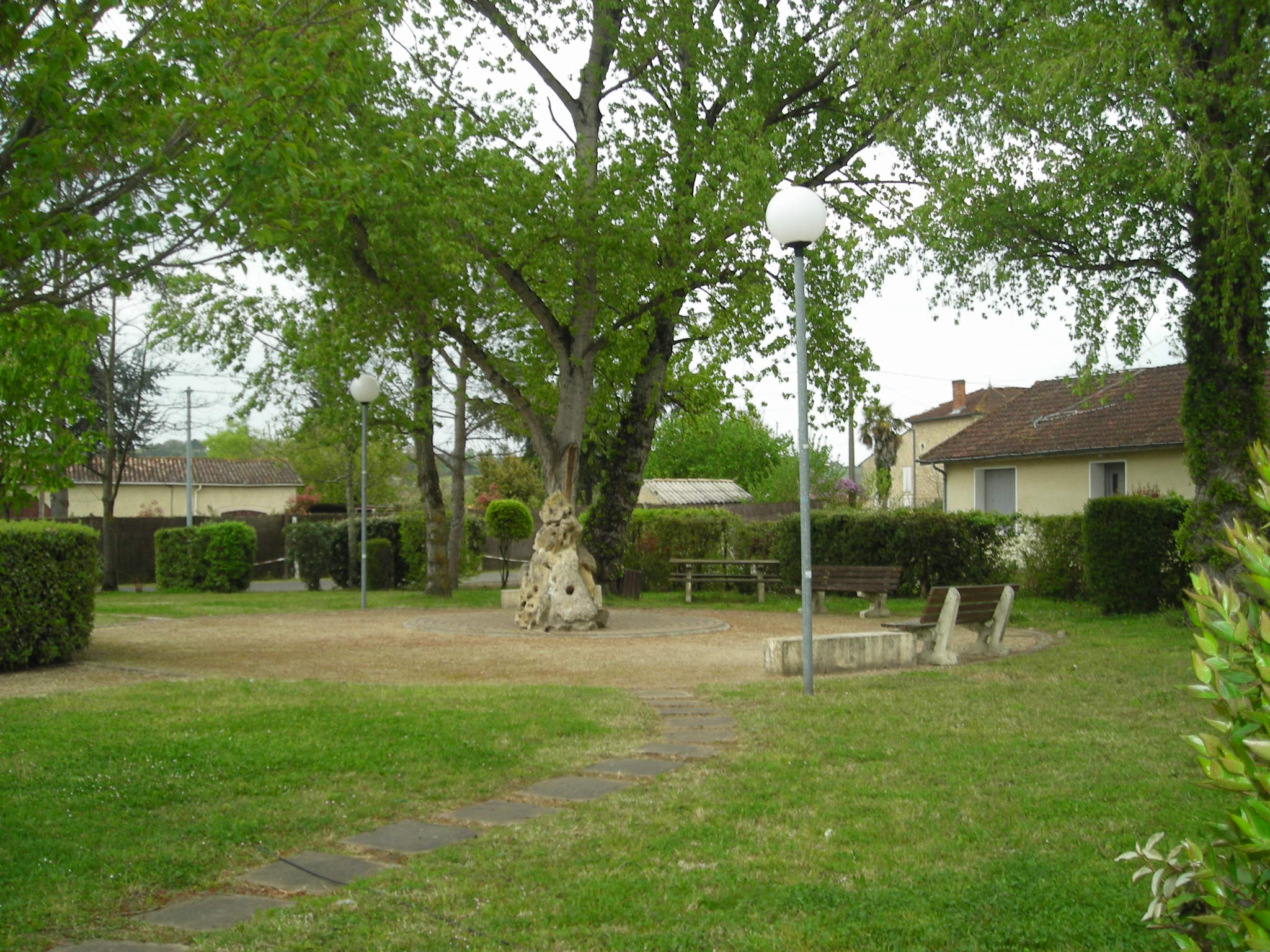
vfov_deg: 37.7
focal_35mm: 38
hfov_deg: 49.0
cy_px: 476
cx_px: 635
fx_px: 1394
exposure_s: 1/30
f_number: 3.2
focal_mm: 6.3
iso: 72
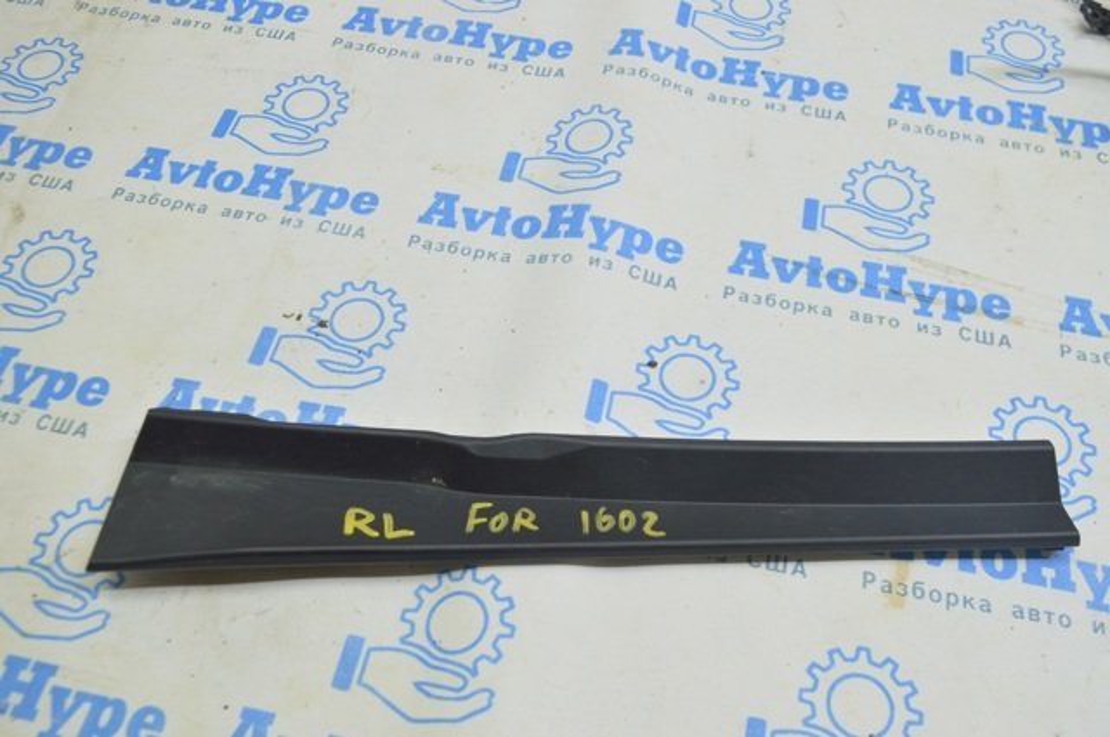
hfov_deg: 57.3
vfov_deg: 39.9
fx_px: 1016
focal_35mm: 33
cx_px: 555
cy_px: 368
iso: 400
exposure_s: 1/20
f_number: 5.6
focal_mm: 22
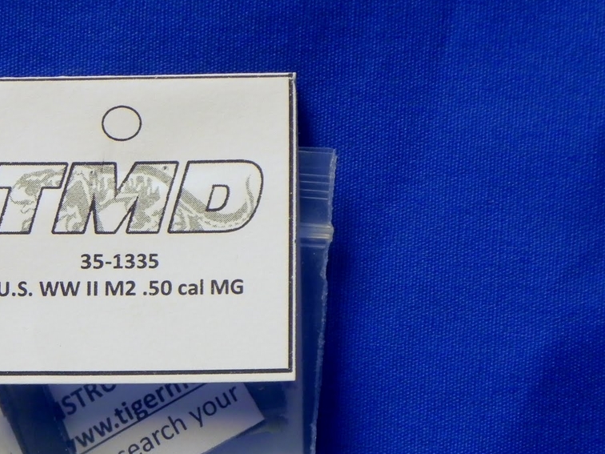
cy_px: 359
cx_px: 141
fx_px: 3461
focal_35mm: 198
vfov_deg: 7.5
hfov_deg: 10.0
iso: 337
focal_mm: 20.8
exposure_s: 1/30
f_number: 4
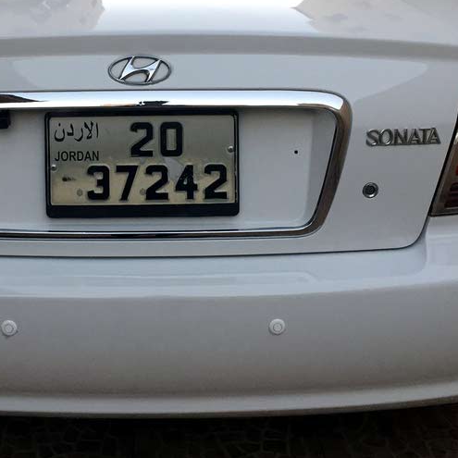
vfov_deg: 31.9
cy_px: 143
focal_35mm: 53
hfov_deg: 31.9
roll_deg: -0.1
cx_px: 141
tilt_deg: -14.5
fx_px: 793
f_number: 2.2
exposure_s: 1/33
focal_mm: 4.15
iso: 50
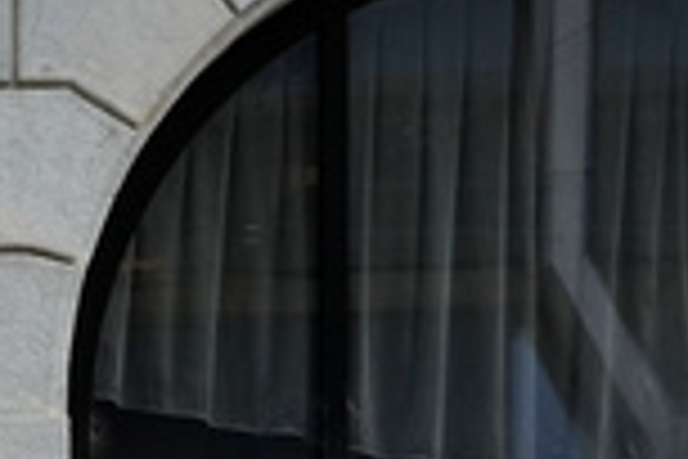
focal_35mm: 328
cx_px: -778
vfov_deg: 4.1
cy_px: 932
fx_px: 6268
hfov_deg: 6.1
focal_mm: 49
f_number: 8
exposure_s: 1/640
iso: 500
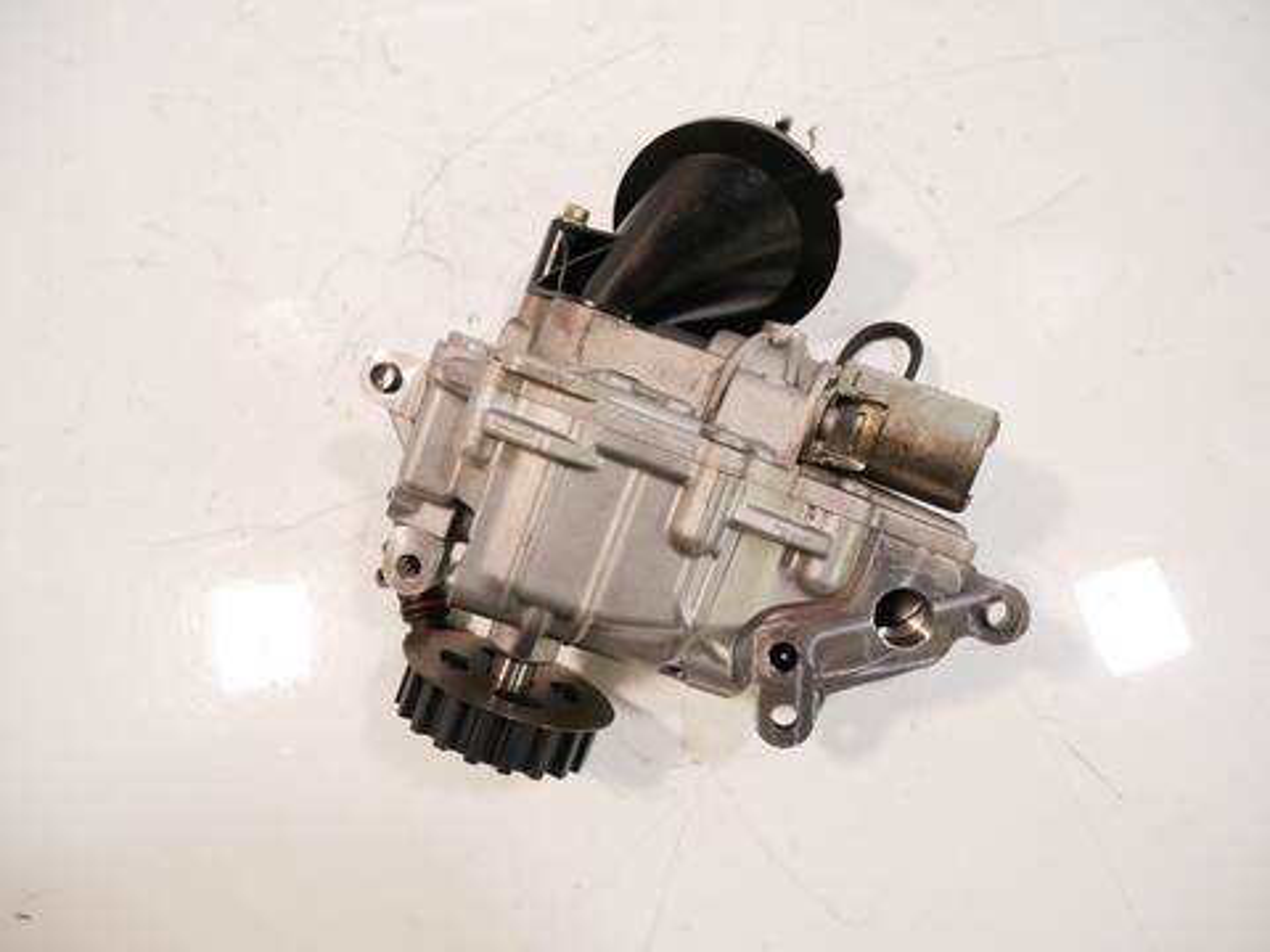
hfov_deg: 71.6
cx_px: 635
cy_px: 476
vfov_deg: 56.8
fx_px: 881
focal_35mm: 24
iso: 640
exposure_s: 1/60
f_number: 3.5
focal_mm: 12
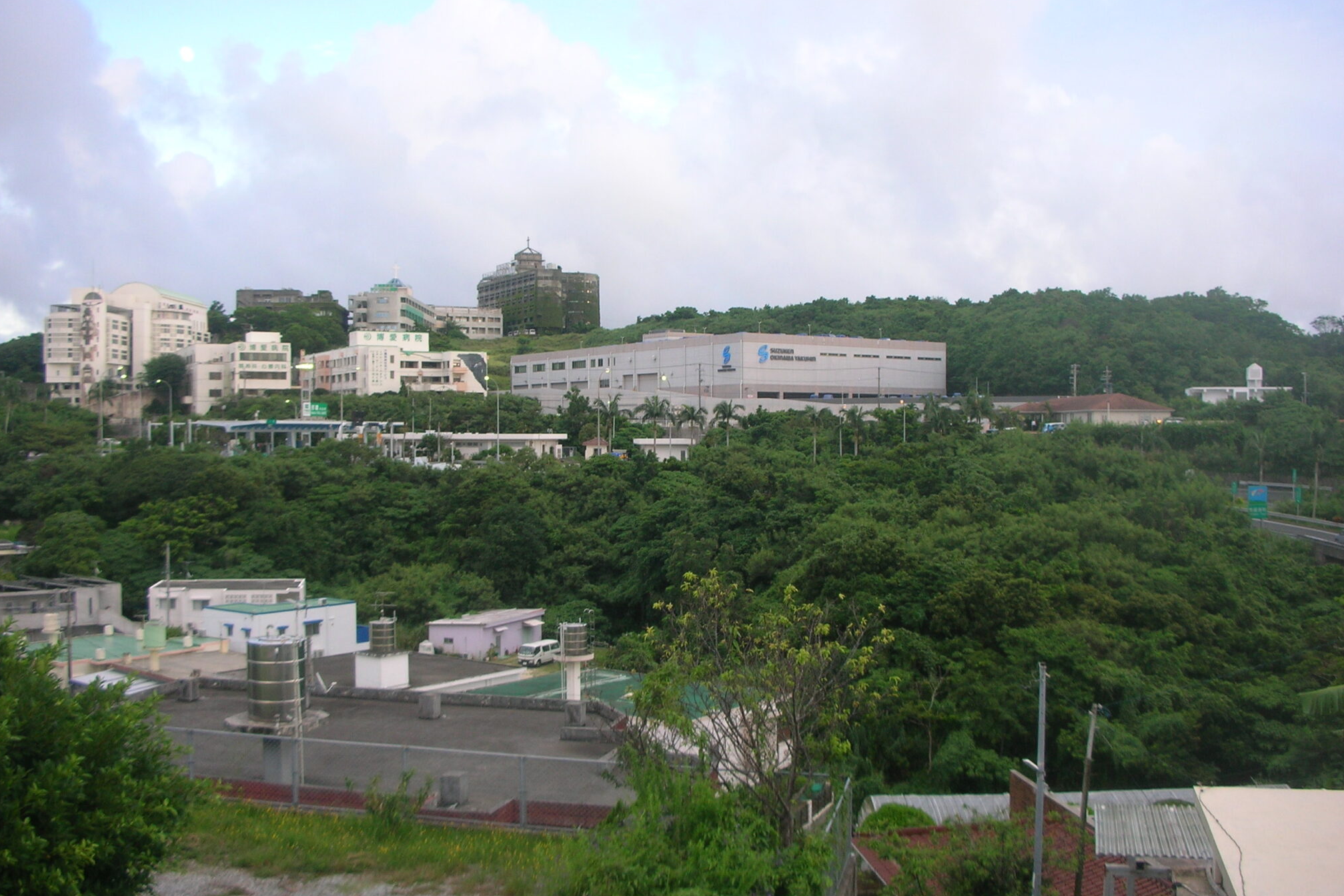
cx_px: 665
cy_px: 433
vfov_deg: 35.9
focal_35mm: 37
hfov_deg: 51.9
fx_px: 1381
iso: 50
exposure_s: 1/50.7
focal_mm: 5.8
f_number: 3
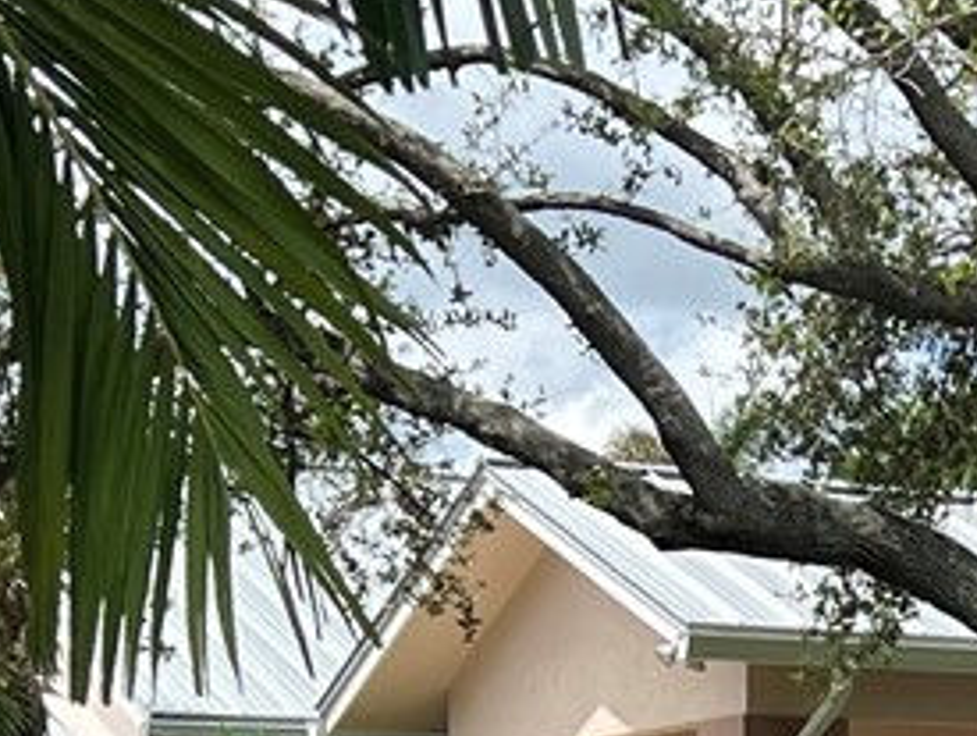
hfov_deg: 12.7
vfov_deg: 9.5
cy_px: 1177
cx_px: 1222
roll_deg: -0.4
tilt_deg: -1.4
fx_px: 4267
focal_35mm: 151
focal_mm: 5.7
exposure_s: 1/3257
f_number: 1.5
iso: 50
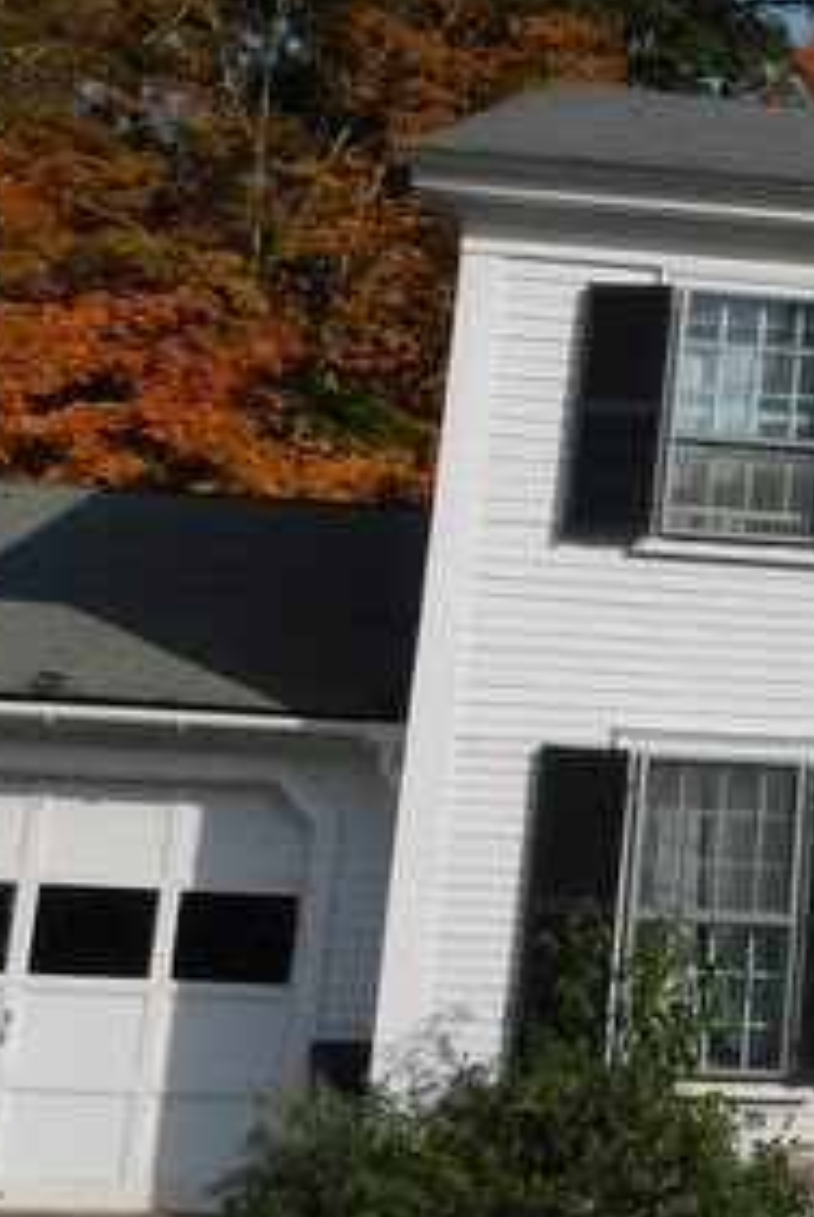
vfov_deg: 29.6
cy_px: 585
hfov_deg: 17.1
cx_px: 1390
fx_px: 2300
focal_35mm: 68
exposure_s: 1/800
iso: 125
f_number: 6
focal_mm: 4
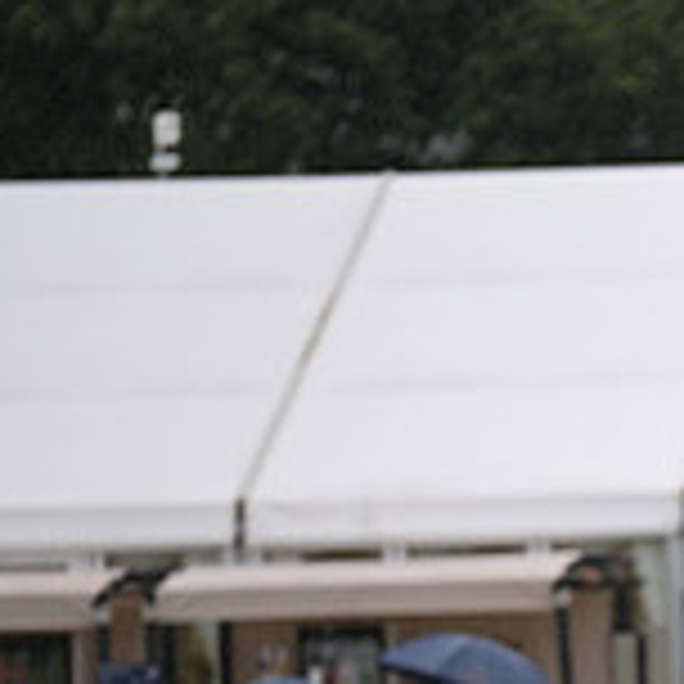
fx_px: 14509
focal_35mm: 649
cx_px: 1134
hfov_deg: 2.7
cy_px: 682
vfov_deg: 2.7
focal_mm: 200
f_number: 3.2
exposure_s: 1/1250
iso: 220
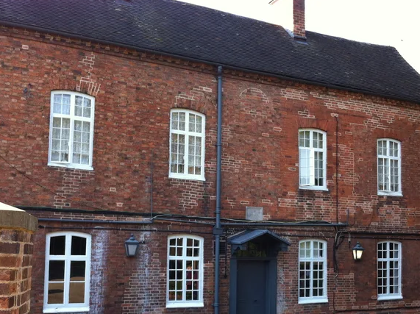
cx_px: 227
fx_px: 594
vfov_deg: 29.4
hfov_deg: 38.9
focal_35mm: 49
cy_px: 215
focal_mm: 3.85
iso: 80
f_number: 2.8
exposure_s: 1/121
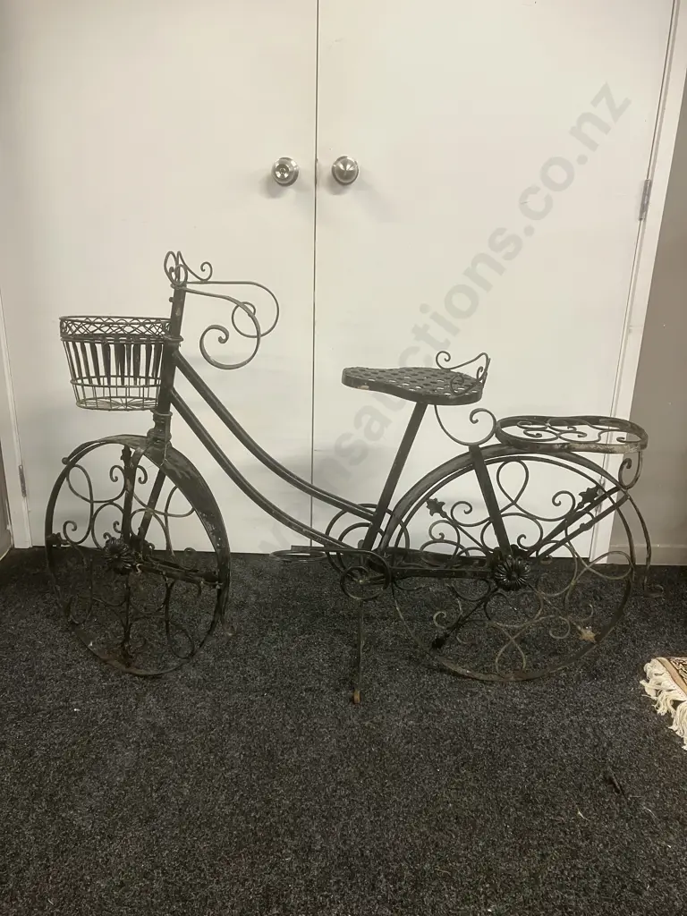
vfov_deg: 63.4
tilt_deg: -18.9
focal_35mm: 28
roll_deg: -1.0
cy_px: 458
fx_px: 741
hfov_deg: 49.7
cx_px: 344
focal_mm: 3.99
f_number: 1.8
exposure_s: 1/50
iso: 160
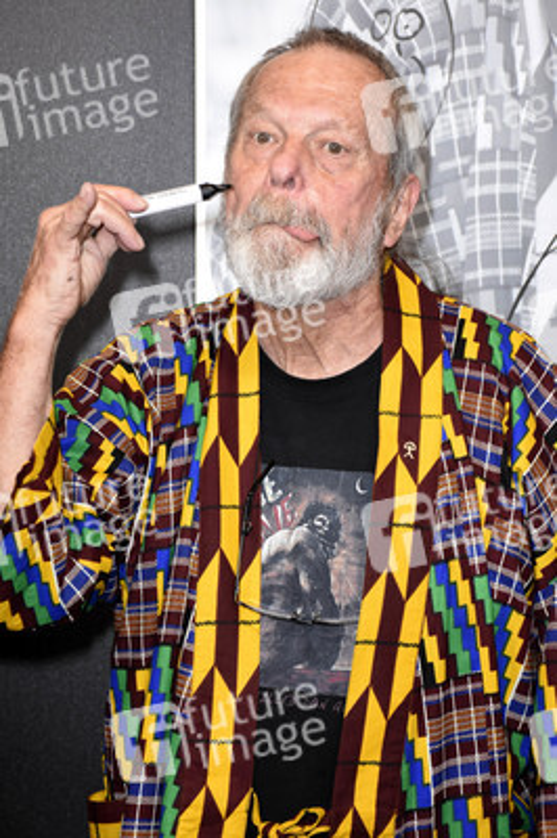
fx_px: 2301
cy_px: 419
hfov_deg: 13.8
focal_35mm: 99
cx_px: 278
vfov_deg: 20.6
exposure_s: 1/160
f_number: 6.3
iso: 1250
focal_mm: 66
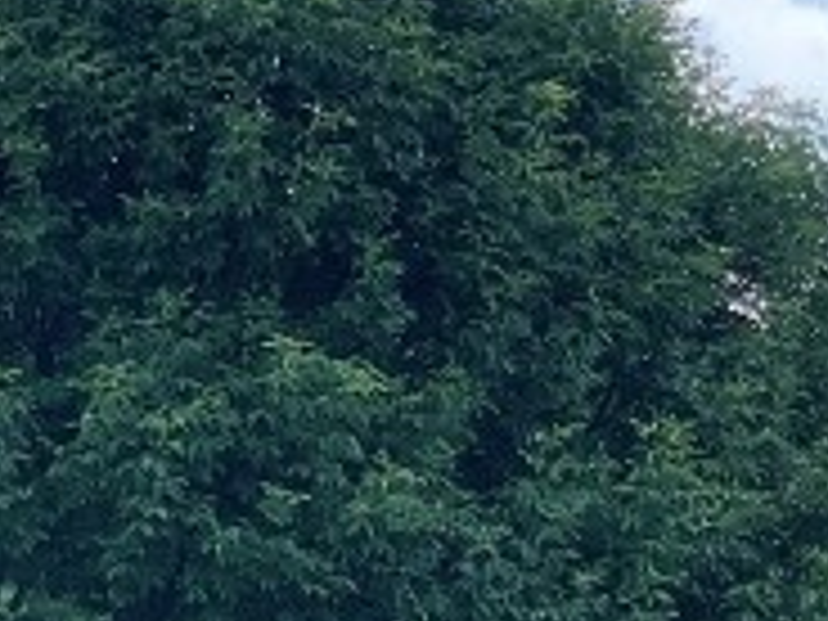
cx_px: 279
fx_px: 6937
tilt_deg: +1.6
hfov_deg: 6.8
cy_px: 1444
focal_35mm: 290
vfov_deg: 5.0
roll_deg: -1.6
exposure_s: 1/527
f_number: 2.4
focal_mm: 6
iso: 16
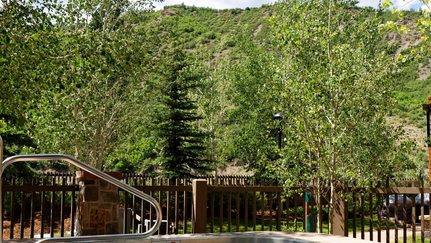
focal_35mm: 52
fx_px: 594
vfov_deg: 23.0
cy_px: 137
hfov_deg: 39.4
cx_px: 285
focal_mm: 32
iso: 500
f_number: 7.1
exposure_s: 1/1000
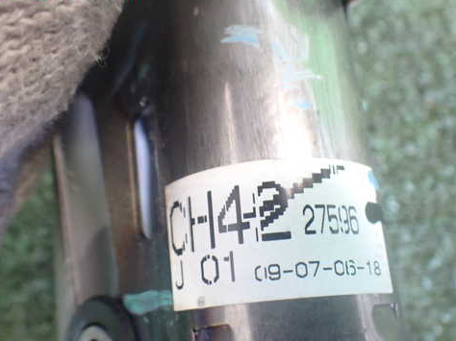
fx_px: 500
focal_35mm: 38
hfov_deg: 48.9
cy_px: 196
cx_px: 247
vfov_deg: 37.6
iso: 800
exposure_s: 1/50
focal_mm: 5.4
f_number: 2.3
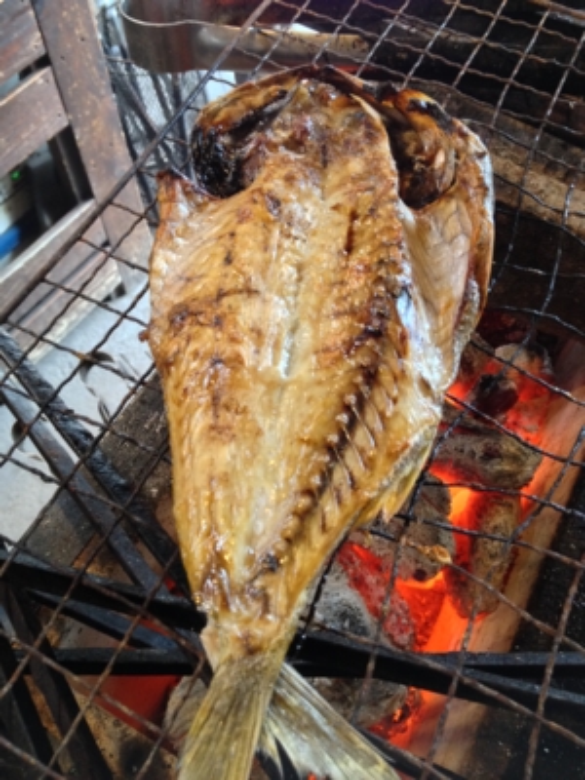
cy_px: 390
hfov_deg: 40.7
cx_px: 292
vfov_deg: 52.6
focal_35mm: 35
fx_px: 789
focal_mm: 4.28
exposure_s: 1/20
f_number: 2.4
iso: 160
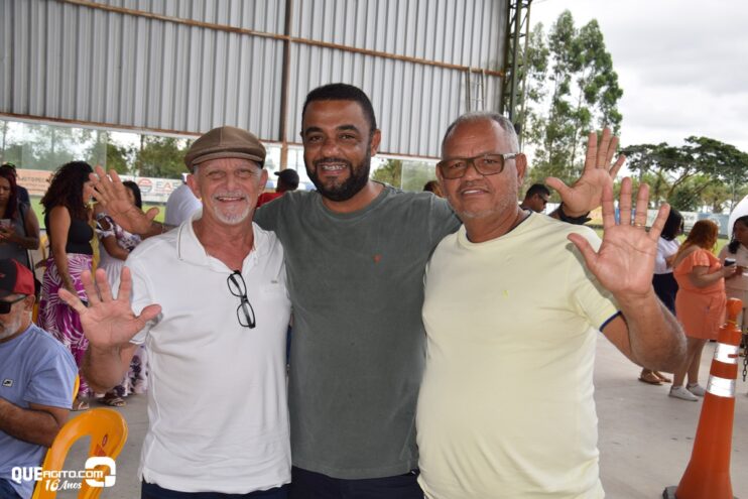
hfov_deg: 51.3
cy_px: 250
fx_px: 779
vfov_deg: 35.5
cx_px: 374
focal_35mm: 38
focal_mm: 25
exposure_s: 1/160
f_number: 6.3
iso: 100
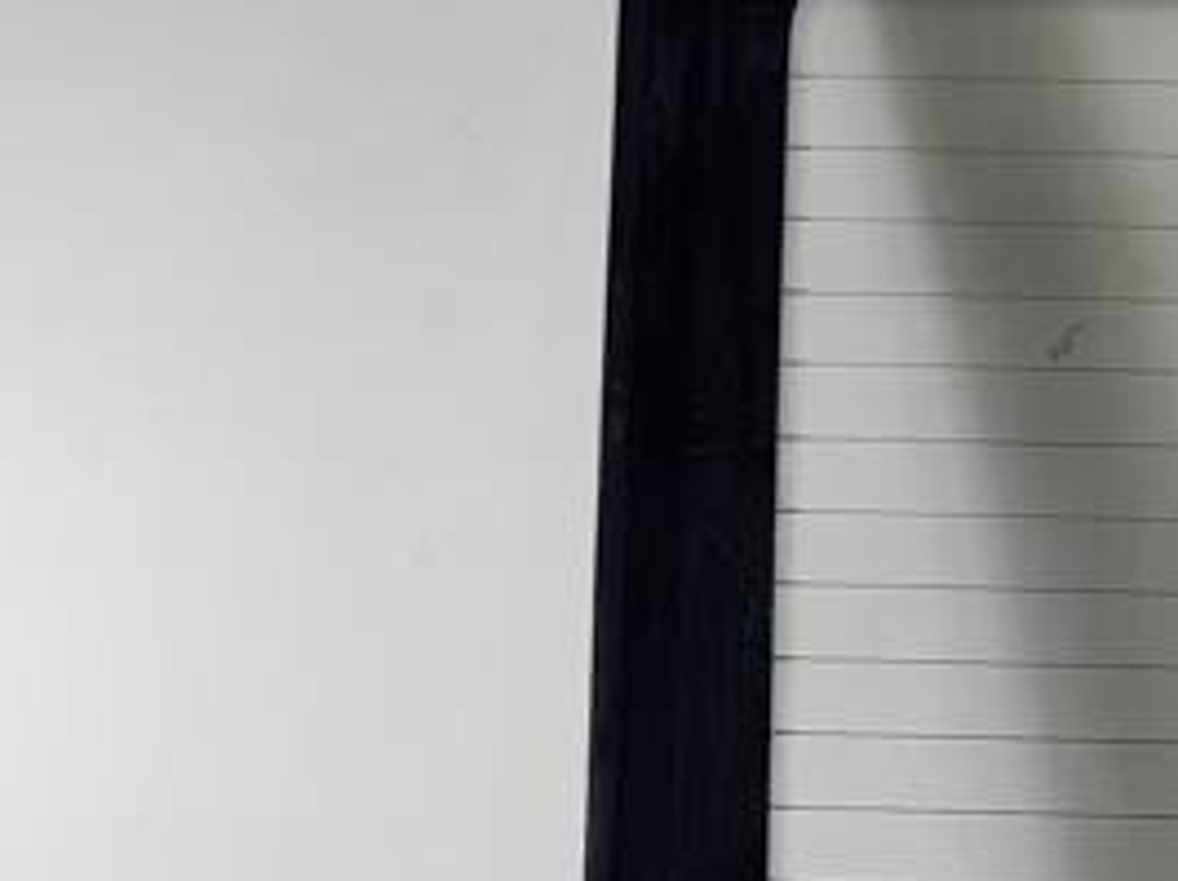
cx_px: 1377
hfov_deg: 19.7
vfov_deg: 14.7
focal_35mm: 94
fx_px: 3196
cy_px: 1275
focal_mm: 4.2
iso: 40
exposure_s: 1/122
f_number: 1.7
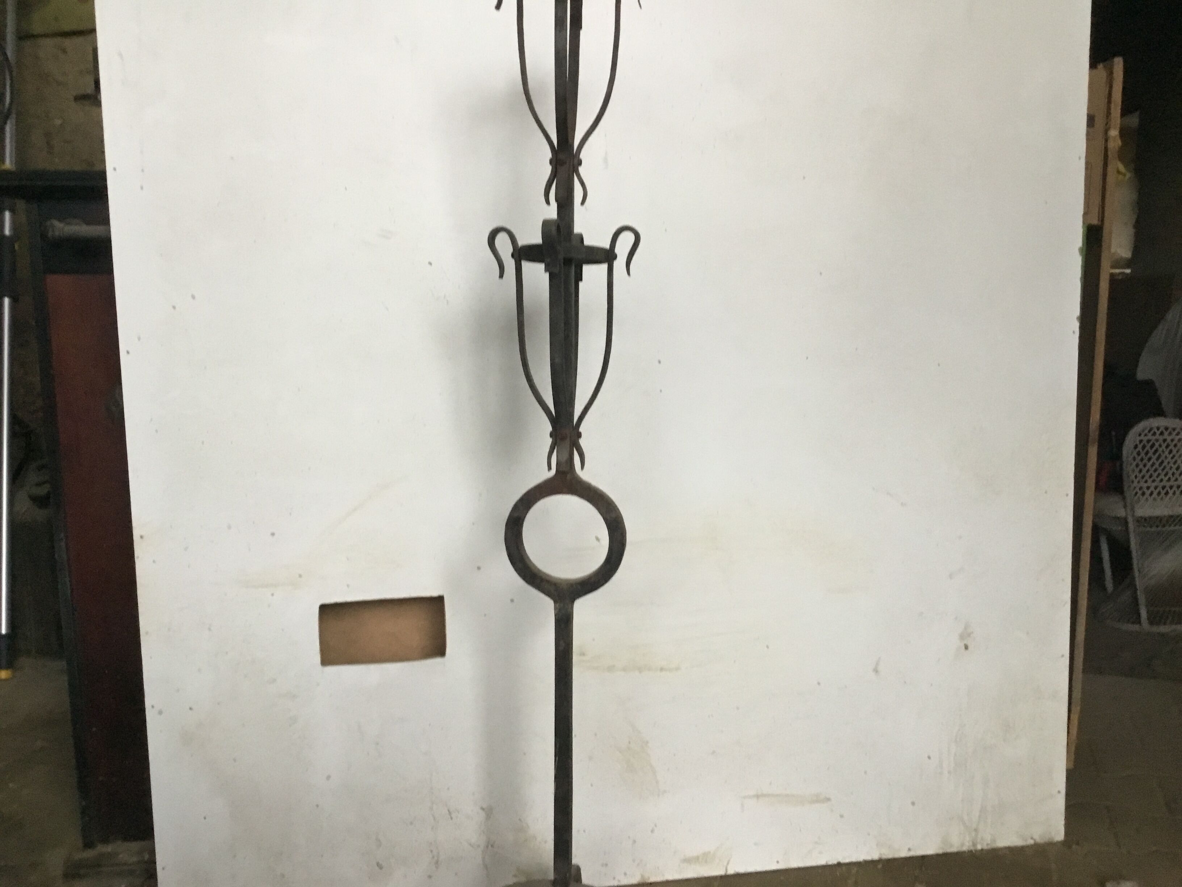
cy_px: 444
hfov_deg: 58.4
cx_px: 591
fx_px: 1059
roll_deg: +2.0
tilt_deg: -6.8
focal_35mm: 31
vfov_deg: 45.4
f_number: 2.4
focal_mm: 3.3
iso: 160
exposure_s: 1/33
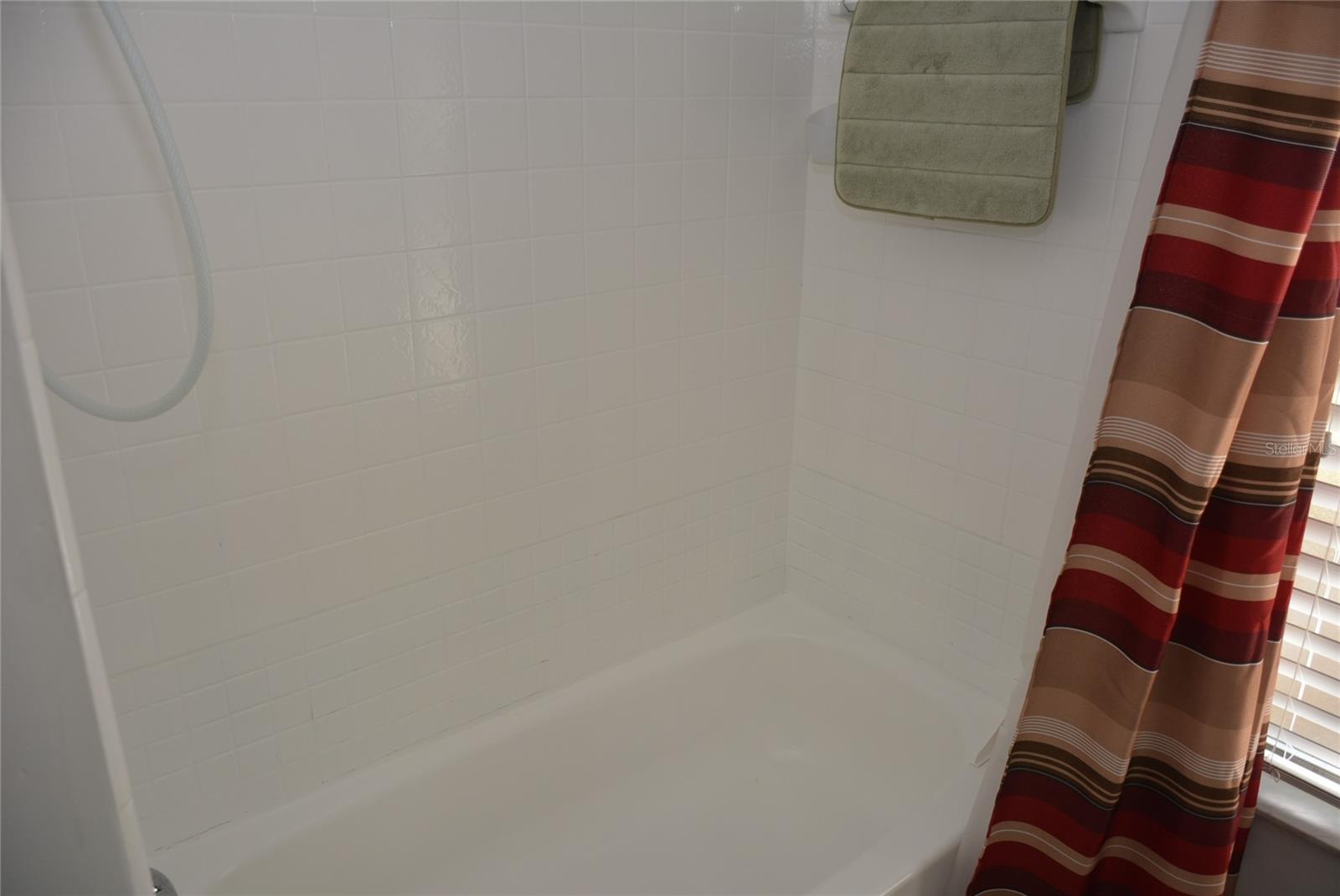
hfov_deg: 67.3
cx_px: 670
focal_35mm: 27
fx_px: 1006
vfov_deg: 48.0
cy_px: 448
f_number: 4
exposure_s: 1/60
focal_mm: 18
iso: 250
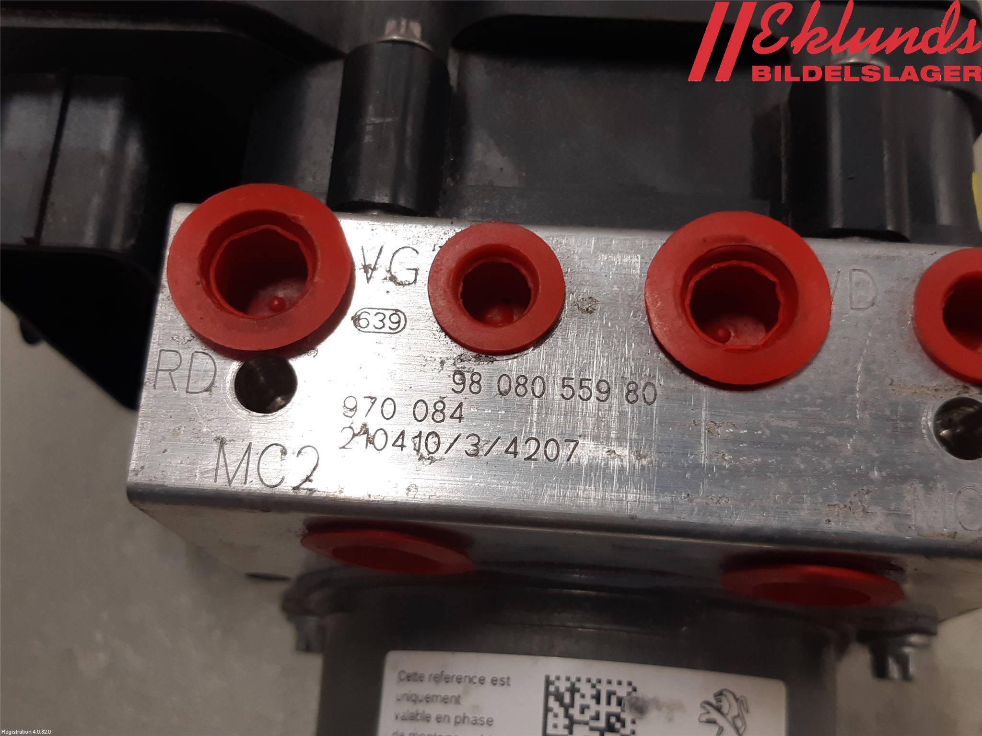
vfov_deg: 53.1
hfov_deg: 67.3
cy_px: 368
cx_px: 491
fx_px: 738
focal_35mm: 26
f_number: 1.7
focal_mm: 3.93
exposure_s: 1/50
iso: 50
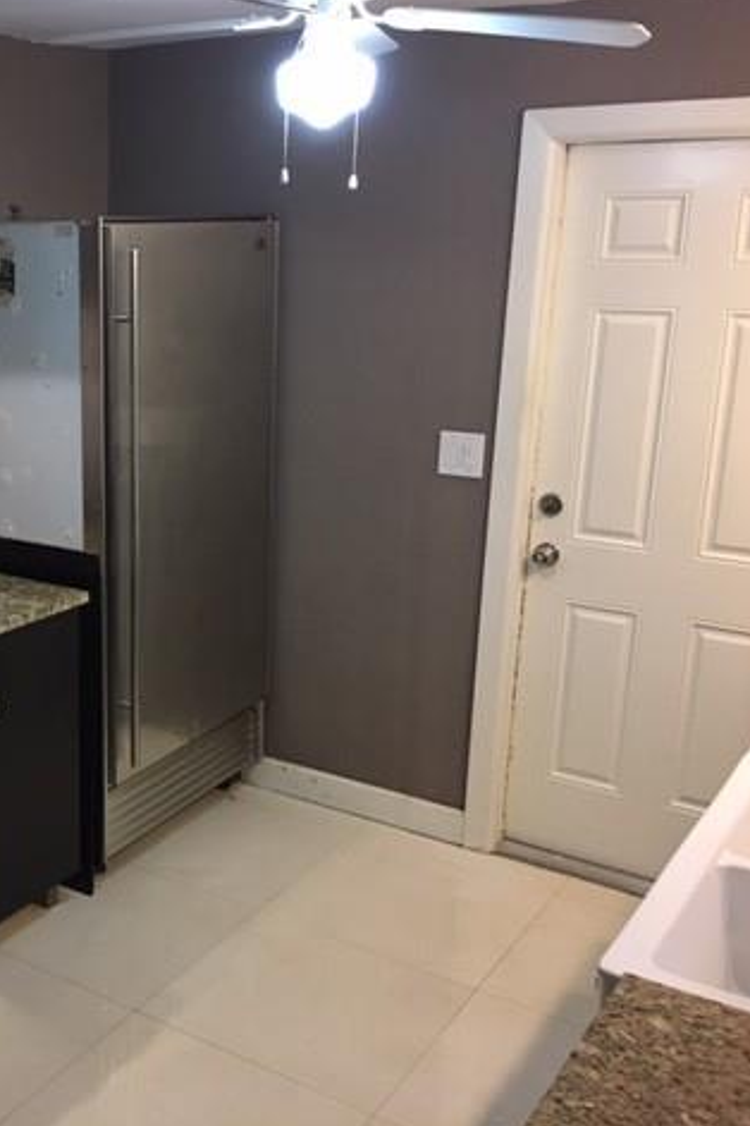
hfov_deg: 30.7
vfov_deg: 47.4
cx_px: 31
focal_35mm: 41
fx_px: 1281
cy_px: 557
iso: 100
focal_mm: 4.15
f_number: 2.2
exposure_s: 1/15
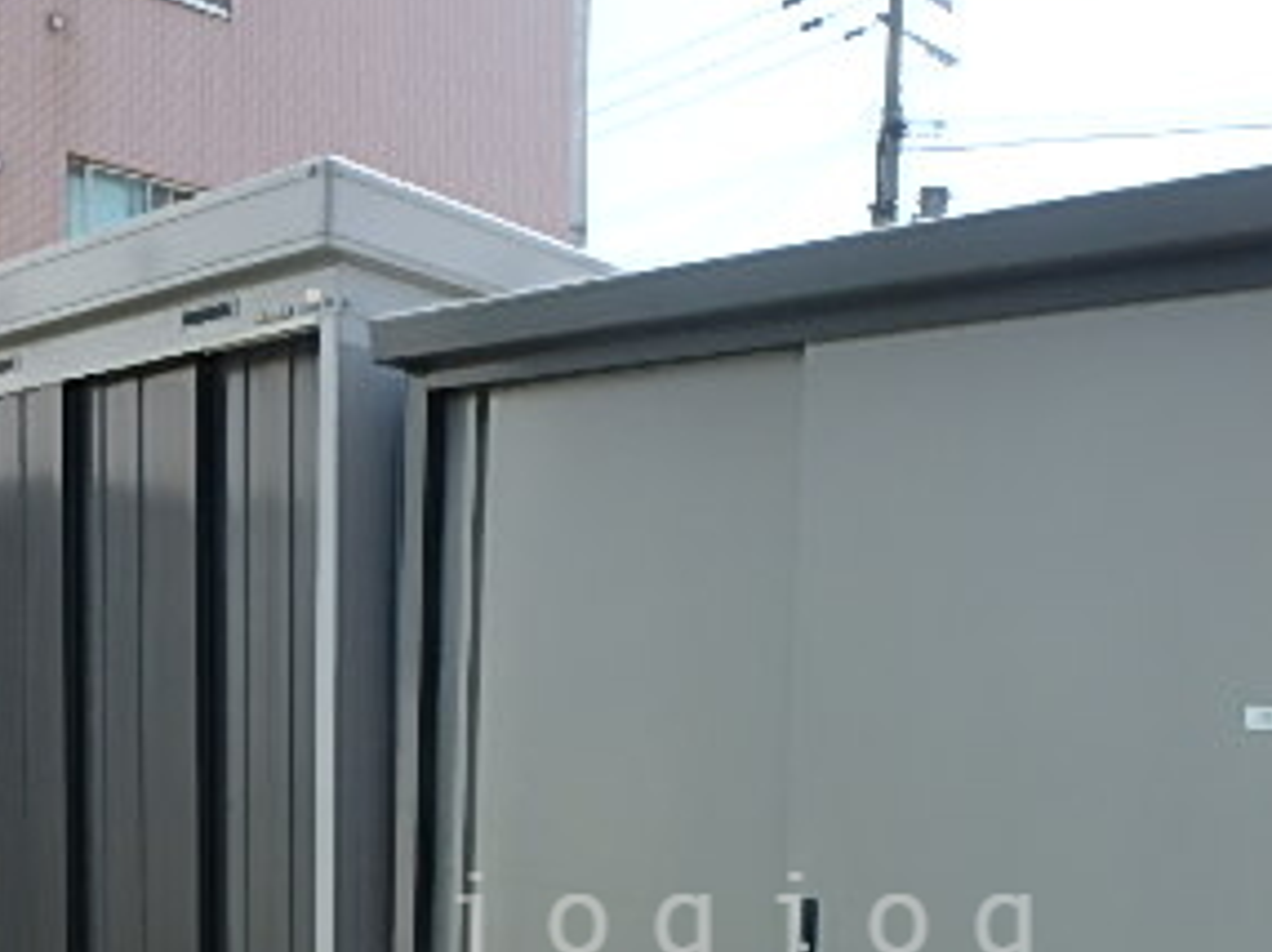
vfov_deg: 29.1
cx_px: 752
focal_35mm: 47
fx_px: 1726
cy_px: 925
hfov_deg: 40.3
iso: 125
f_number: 3.5
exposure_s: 1/640
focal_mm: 3.7
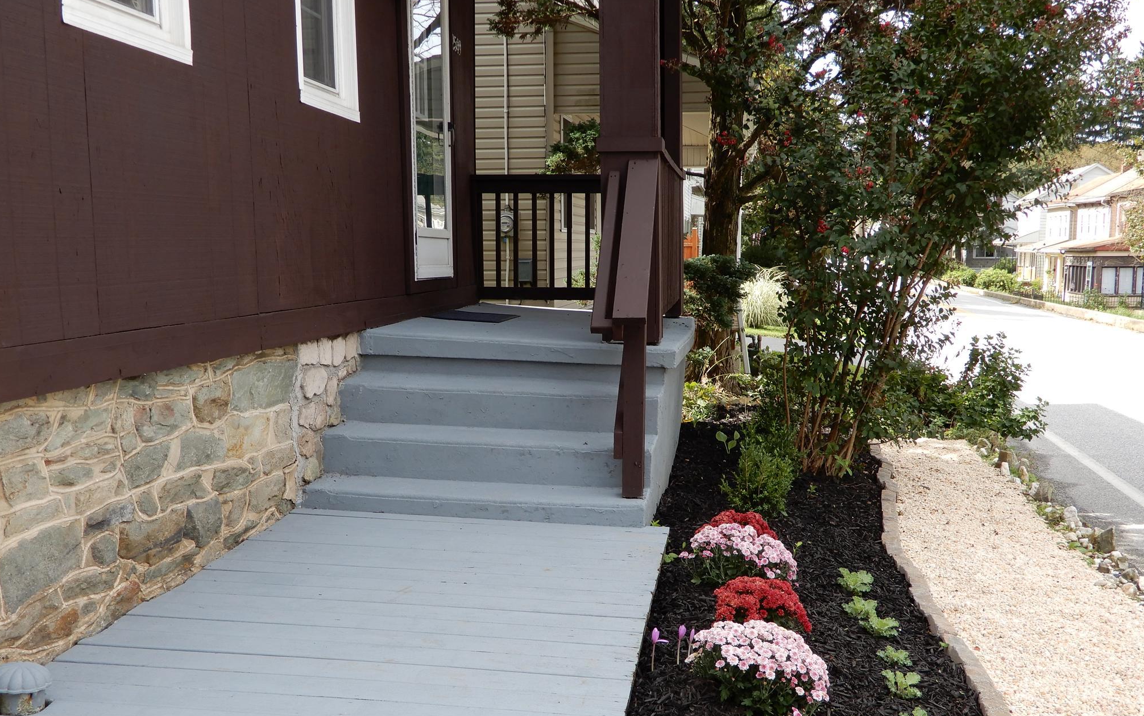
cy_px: 422
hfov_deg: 48.2
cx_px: 566
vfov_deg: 31.2
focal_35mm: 41
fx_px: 1278
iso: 80
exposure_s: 1/250
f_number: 4
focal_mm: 6.8
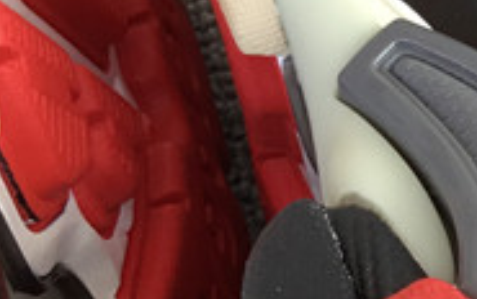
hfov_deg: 12.0
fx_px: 2082
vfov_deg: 8.2
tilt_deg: -62.3
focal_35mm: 160
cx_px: 869
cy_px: 244
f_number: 2.4
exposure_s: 1/100
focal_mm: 3.3
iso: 25
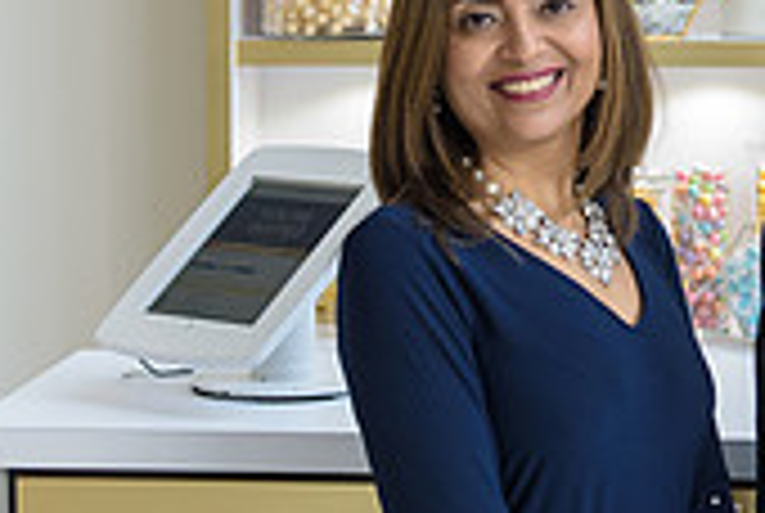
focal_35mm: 137
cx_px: 657
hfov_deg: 14.8
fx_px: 2916
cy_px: 46
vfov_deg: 10.0
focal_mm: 36
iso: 1000
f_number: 3.2
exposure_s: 1/200
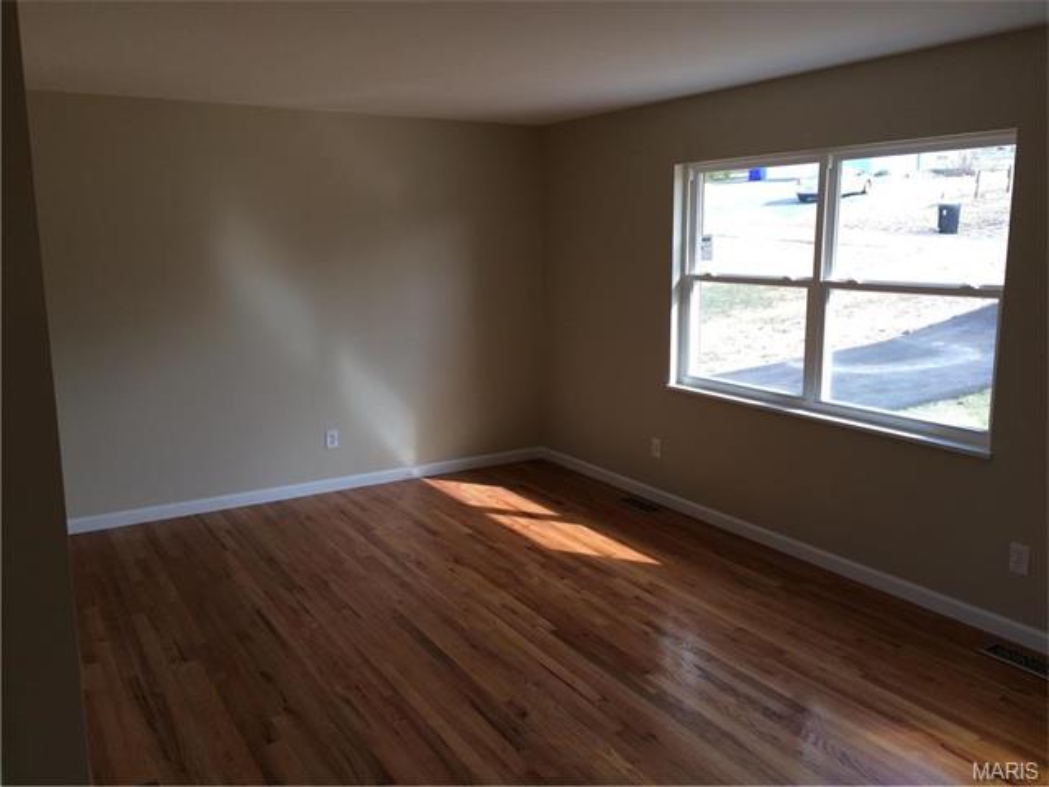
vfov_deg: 48.2
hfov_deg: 61.7
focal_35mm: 29
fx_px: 879
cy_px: 394
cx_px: 524
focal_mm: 4.15
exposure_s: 1/124
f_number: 2.2
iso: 32
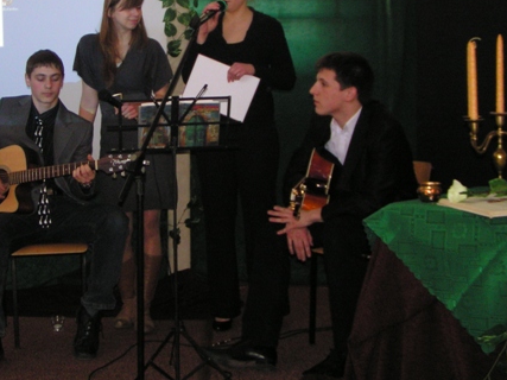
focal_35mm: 57
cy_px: 96
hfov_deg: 33.5
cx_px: 173
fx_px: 835
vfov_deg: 25.4
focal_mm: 5.8
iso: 200
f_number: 2.8
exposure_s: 1/40
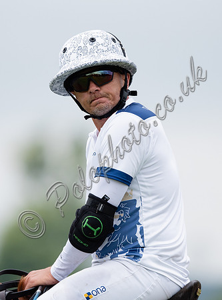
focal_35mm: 842
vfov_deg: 2.4
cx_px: 99
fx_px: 7262
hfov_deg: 1.8
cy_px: 126
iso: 400
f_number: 4.5
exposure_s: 1/4000
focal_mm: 500
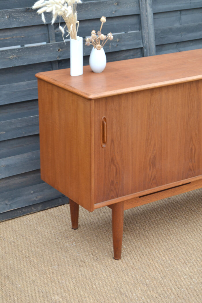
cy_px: 152
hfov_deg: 18.2
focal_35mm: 75
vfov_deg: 27.0
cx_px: 101
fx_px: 631
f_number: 5.6
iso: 400
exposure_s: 1/100
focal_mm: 50
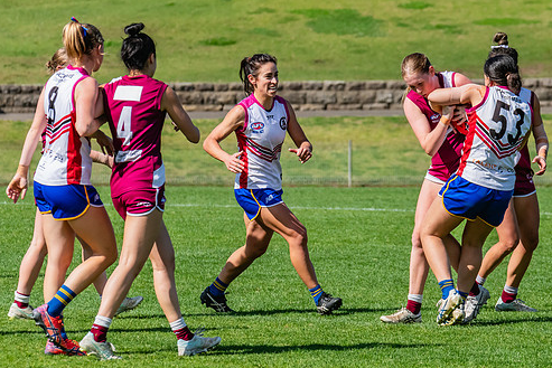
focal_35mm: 437
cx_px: 390
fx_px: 6702
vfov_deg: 3.1
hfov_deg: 4.7
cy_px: 145
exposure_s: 1/1250
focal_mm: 270
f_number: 10
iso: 800
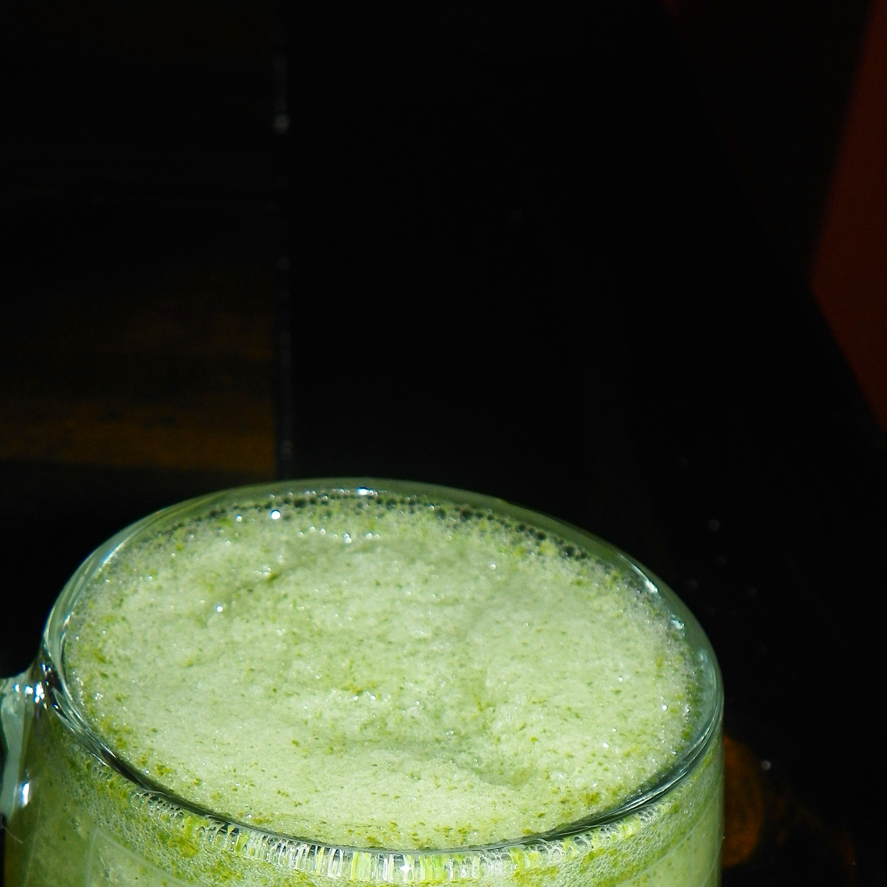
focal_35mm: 72
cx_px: 317
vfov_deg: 23.4
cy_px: 775
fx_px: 2087
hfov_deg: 23.9
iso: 64
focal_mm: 8.2
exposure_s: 1/250
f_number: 3.2
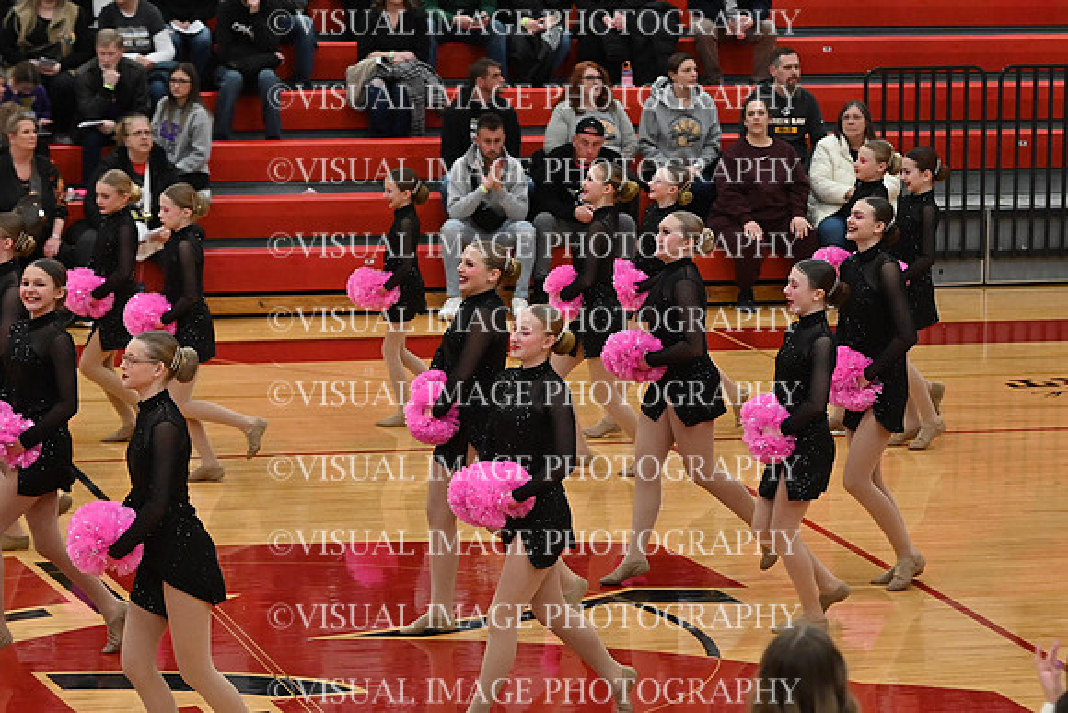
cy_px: 356
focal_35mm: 150
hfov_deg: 13.7
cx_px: 534
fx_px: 4451
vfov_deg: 9.2
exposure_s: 1/400
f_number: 4
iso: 6400
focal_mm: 100
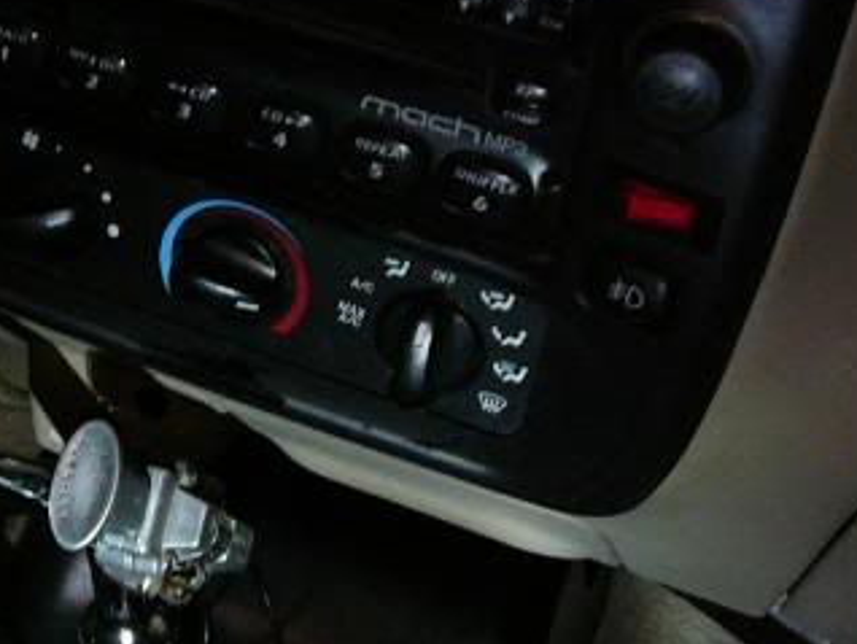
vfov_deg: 16.6
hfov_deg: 20.9
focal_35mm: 88
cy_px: 78
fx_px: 2180
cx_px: -140
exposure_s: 1/8
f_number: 2.8
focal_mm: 5.2
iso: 200
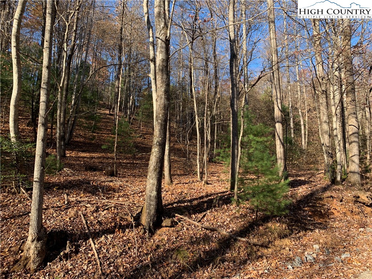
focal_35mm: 26
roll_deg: -1.8
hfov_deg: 67.3
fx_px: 279
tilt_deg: +11.6
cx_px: 186
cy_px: 140
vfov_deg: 53.1
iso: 25
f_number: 1.8
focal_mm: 4.25
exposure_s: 1/471
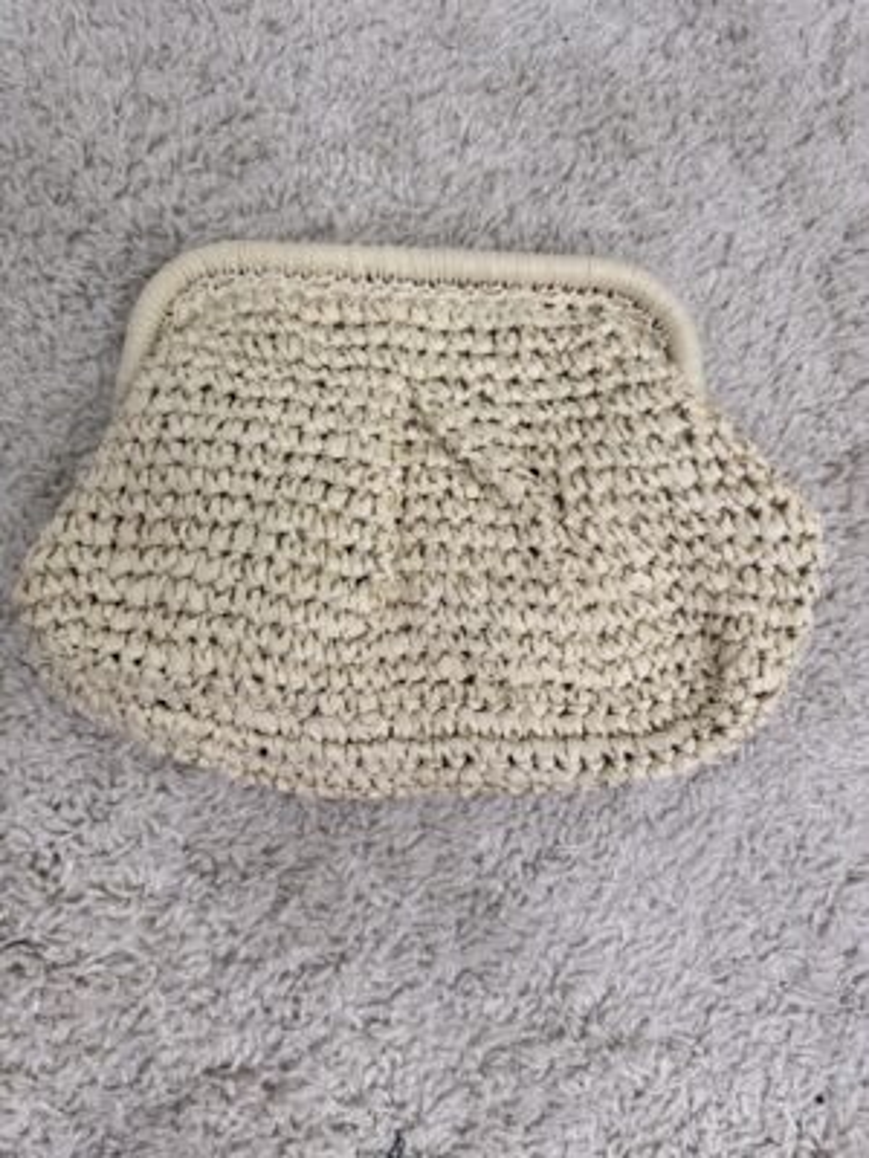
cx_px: 434
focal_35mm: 24
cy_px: 579
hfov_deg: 56.8
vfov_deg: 71.6
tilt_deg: -81.9
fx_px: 803
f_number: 1.78
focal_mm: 6.76
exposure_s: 1/121
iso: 50
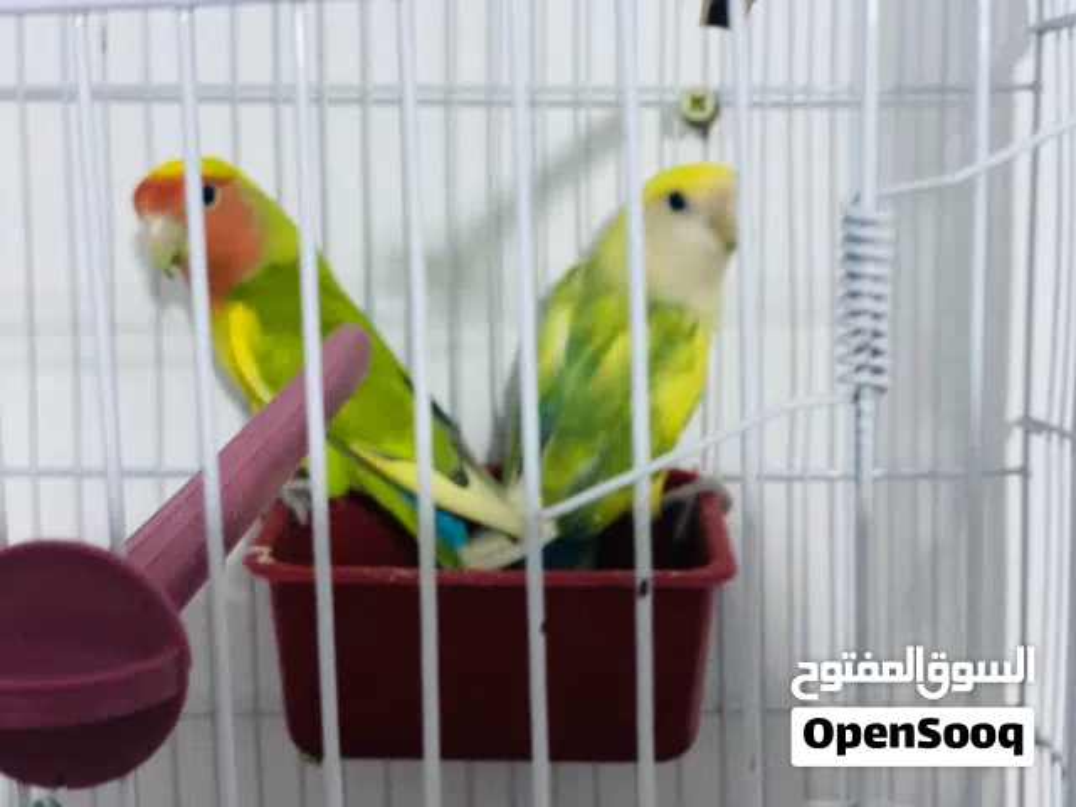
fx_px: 1616
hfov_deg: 36.8
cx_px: 538
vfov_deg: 28.0
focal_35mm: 52
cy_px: 404
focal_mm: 6
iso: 400
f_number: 2
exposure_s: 1/20
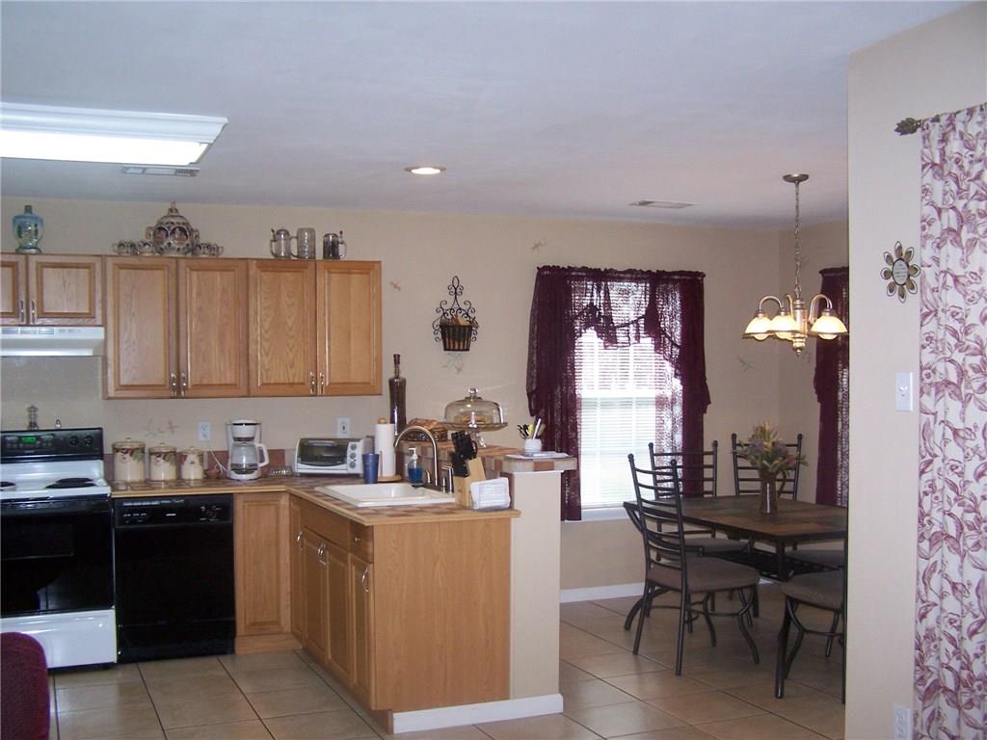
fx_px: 1083
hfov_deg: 49.0
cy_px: 370
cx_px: 494
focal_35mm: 38
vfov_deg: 37.7
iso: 140
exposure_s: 1/60
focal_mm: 6.3
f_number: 2.8
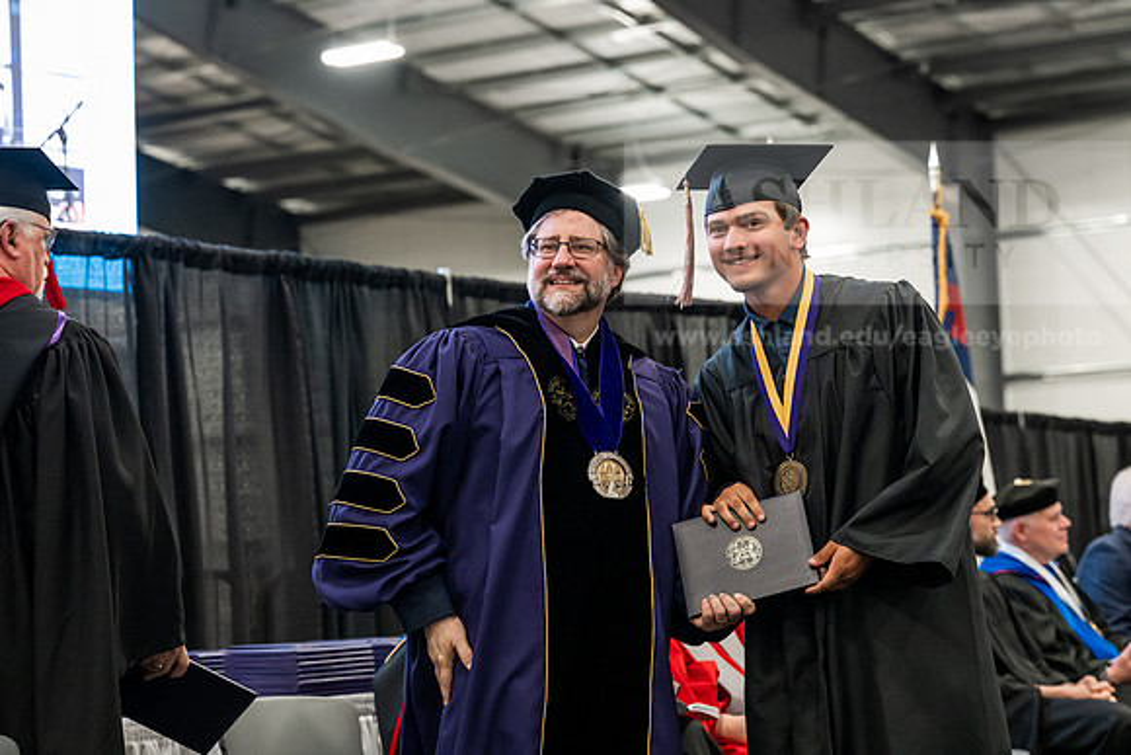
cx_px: 566
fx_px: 2671
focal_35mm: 85
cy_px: 378
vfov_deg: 16.1
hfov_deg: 23.9
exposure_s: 1/200
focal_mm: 85
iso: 4000
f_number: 4.5
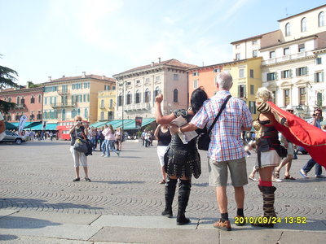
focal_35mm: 38
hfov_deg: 49.0
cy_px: 122
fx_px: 358
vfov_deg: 37.7
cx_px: 163
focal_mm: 6.3
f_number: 8.4
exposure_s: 1/90
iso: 80
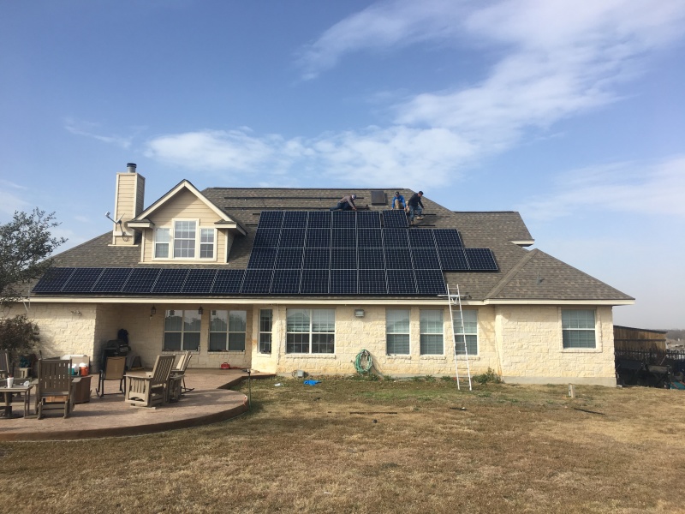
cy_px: 257
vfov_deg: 48.2
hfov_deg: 61.7
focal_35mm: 29
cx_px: 342
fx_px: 574
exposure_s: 1/1282
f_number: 2.2
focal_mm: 4.15
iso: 25
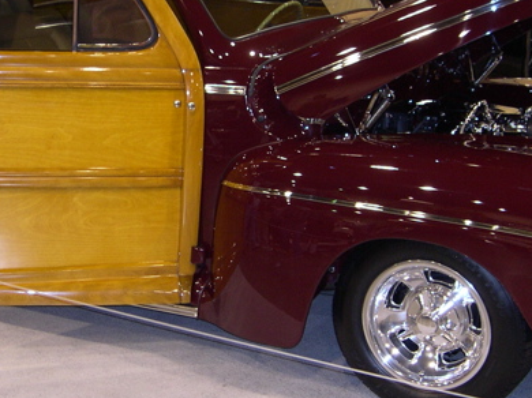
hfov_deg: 25.0
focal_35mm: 78
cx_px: 217
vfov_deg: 18.9
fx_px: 1198
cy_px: 159
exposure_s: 1/30
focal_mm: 8
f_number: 2.8
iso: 132
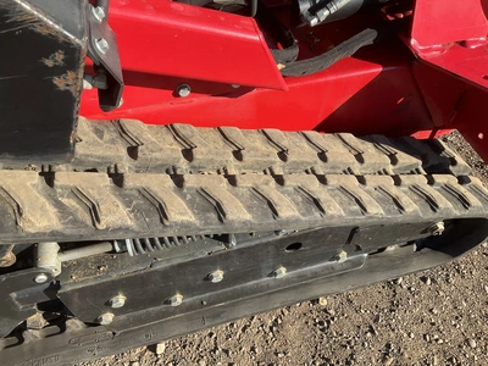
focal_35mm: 29
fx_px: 409
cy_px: 183
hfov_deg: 61.7
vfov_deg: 48.2
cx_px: 244
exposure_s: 1/620
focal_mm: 3
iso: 25
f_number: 1.8
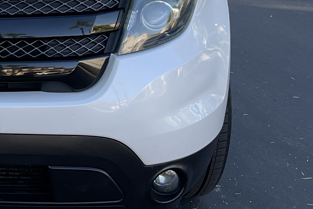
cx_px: -116
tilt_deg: -12.9
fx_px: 748
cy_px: 32
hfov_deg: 21.0
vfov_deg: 15.7
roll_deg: +1.6
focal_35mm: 86
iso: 16
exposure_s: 1/241
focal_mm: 3
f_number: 1.8
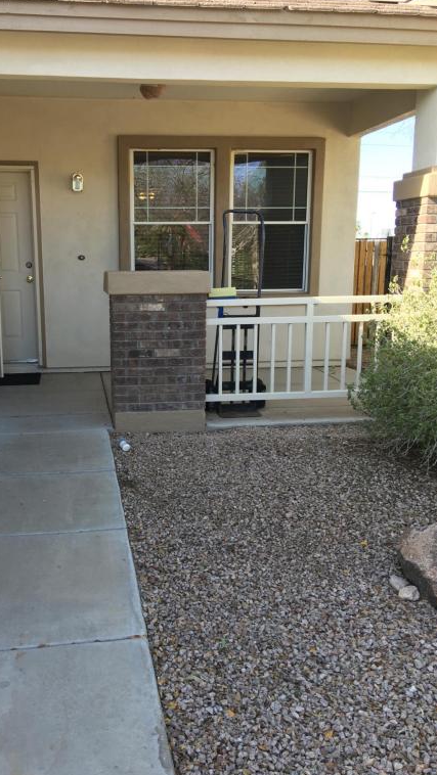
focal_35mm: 32
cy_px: 390
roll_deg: -0.5
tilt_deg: -10.8
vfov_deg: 61.0
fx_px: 658
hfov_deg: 36.5
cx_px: 158
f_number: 2.2
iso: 25
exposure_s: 1/124
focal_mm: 4.15
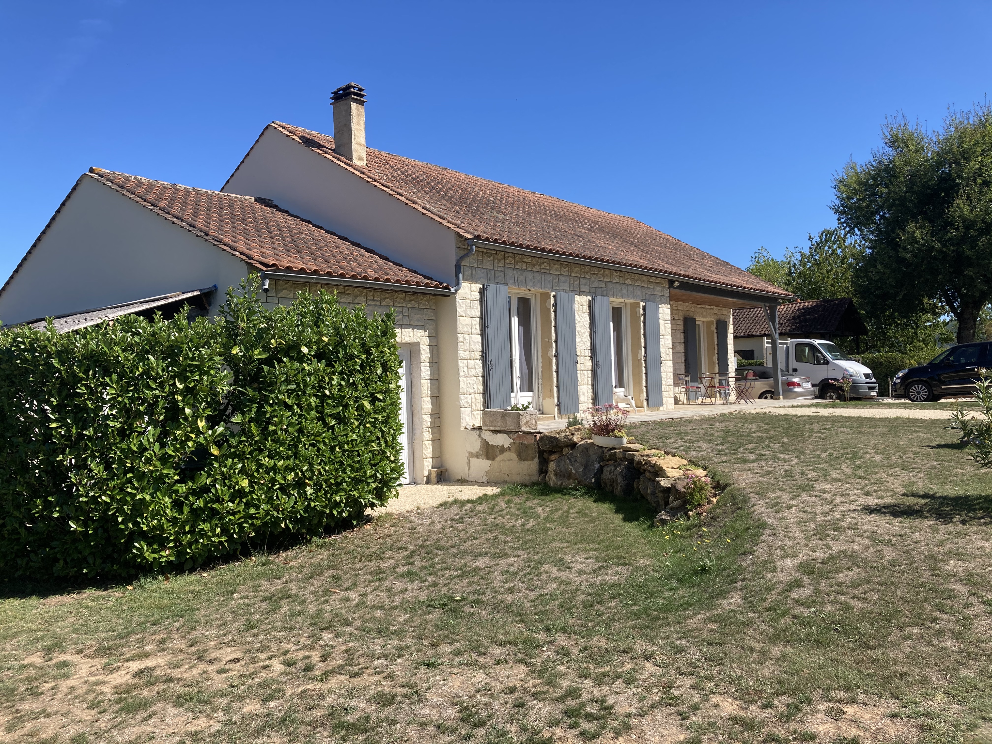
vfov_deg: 49.7
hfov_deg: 63.4
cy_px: 372
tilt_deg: +2.3
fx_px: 802
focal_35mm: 28
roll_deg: +1.2
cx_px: 496
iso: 20
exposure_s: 1/1453
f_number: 1.8
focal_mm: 3.99
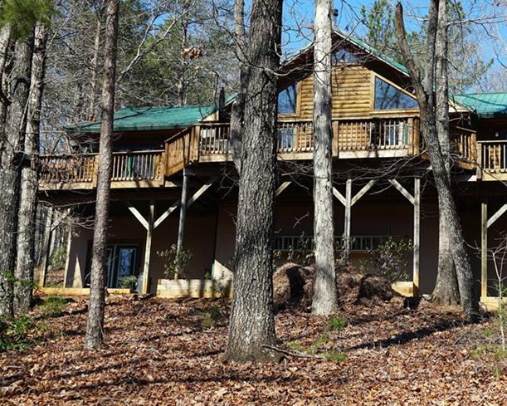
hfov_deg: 28.7
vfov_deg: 23.1
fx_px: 991
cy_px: 171
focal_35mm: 66
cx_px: 300
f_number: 5
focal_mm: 28
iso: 100
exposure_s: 1/320
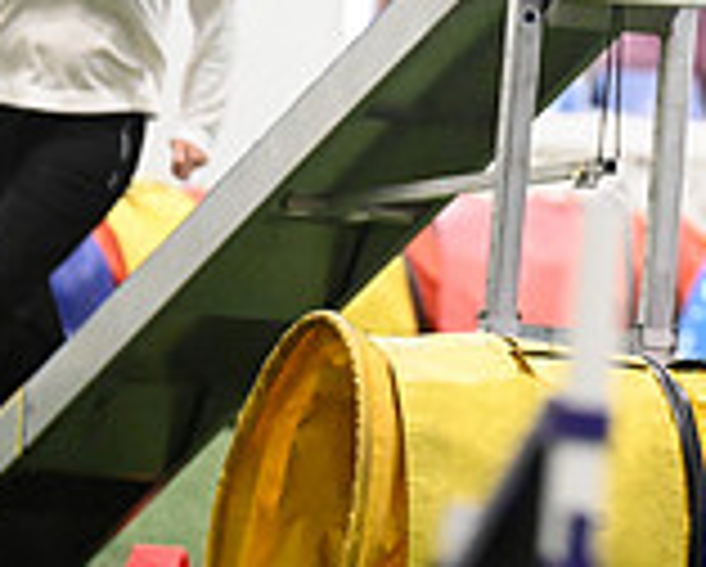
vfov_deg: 2.2
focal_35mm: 693
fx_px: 14498
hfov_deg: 2.8
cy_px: -292
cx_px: 1097
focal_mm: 200
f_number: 3.2
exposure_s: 1/1000
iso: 10000
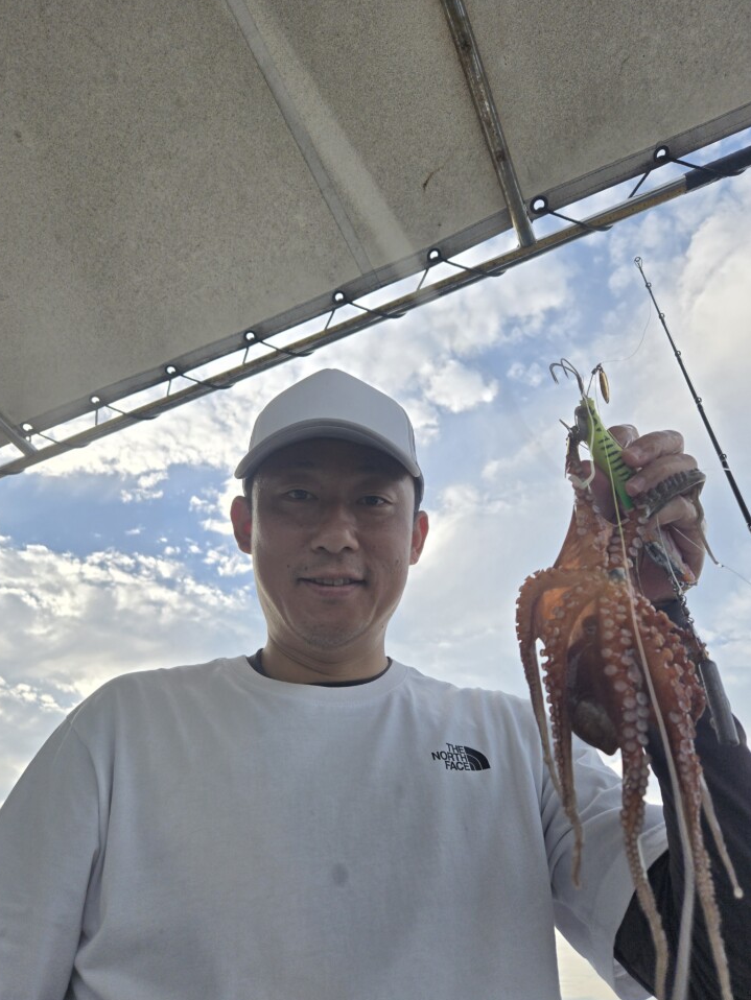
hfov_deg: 56.8
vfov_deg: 71.6
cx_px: 361
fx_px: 694
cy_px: 494
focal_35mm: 24
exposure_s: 1/668
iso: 25
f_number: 1.8
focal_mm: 5.4
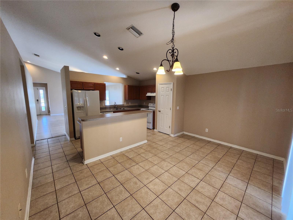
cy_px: 110
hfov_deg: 106.2
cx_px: 146
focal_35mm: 13
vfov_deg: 89.9
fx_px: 110
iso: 200
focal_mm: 1.74
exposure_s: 1/60
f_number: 2.2
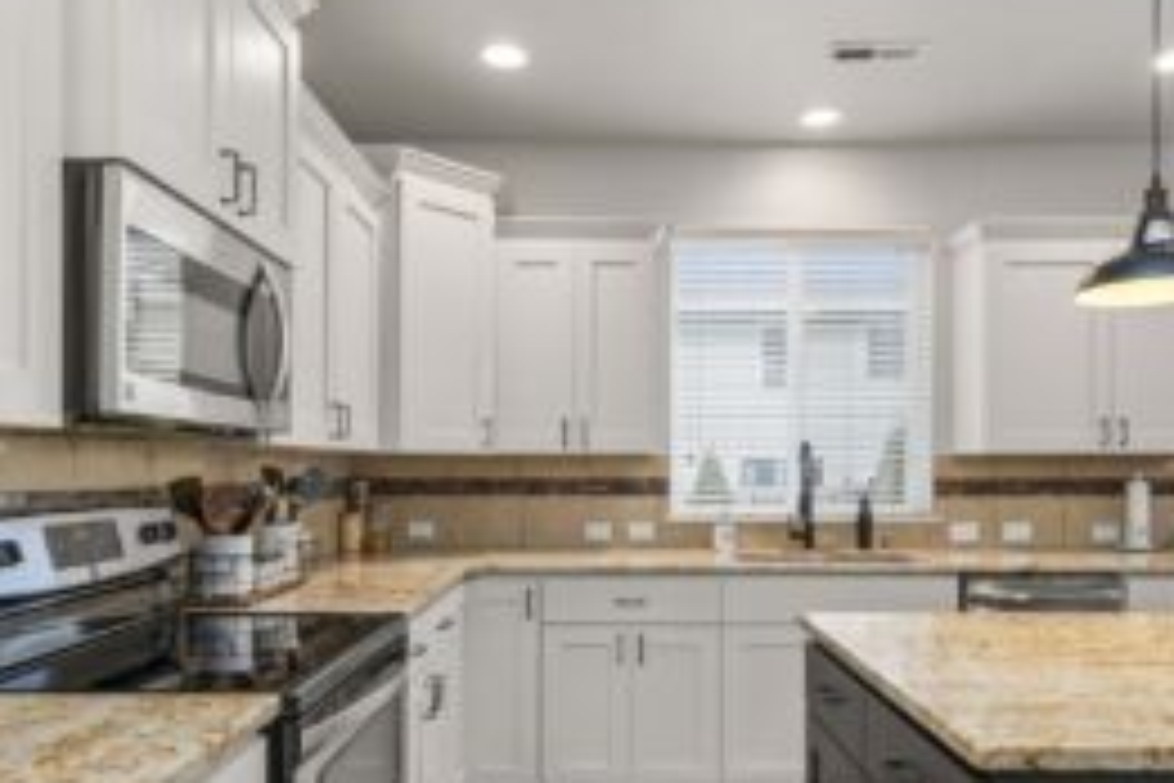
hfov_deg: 75.6
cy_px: 466
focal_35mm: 23
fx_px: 750
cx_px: 499
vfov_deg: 54.7
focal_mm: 15
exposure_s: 1/25
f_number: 6.3
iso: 1000
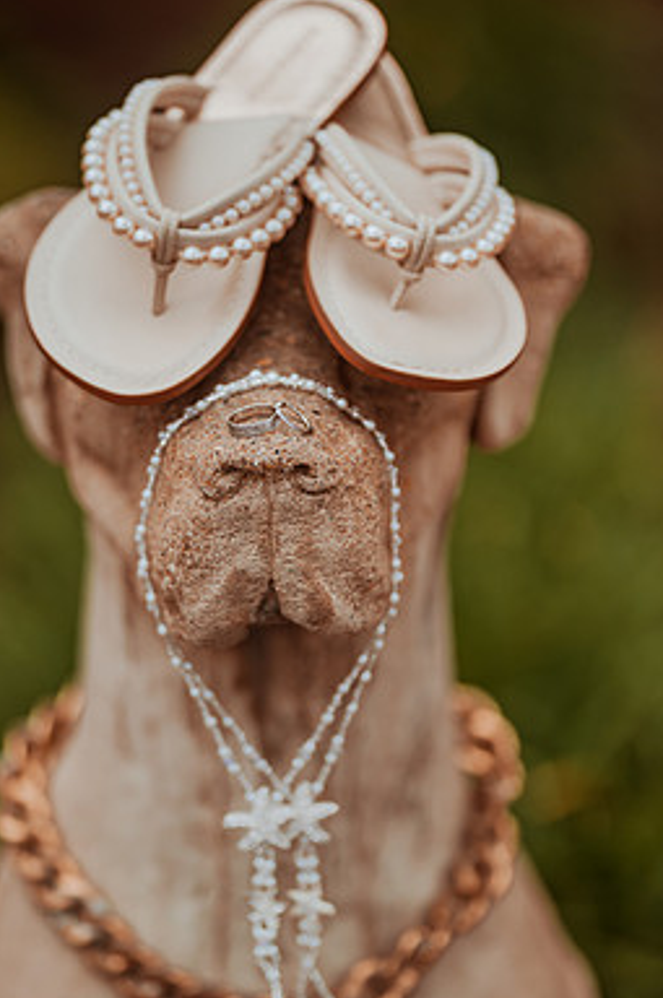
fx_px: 4376
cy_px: 554
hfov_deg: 8.7
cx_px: 280
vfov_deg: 13.0
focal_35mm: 158
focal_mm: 135
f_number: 1.8
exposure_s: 1/5000
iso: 200
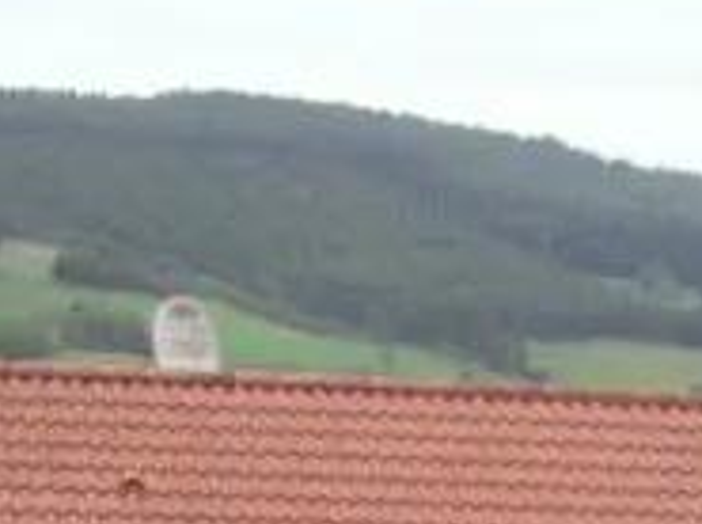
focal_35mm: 224
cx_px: 903
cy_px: 1071
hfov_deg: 8.7
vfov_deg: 6.4
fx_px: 4534
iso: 80
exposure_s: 1/199
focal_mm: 5.6
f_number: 2.7
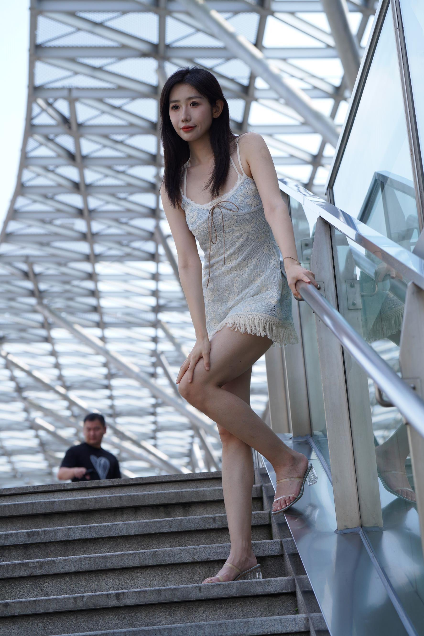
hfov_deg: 17.3
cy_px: 318
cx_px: 212
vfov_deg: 25.7
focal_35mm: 79
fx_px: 1396
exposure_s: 1/500
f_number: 4.5
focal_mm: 79
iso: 200
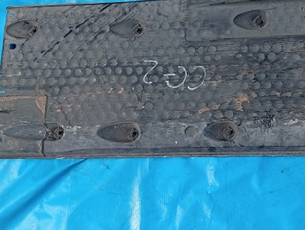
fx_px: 371
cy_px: 84
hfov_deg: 43.6
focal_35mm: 42
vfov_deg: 34.3
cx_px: 221
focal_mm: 3.96
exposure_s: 1/428
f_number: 1.8
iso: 52
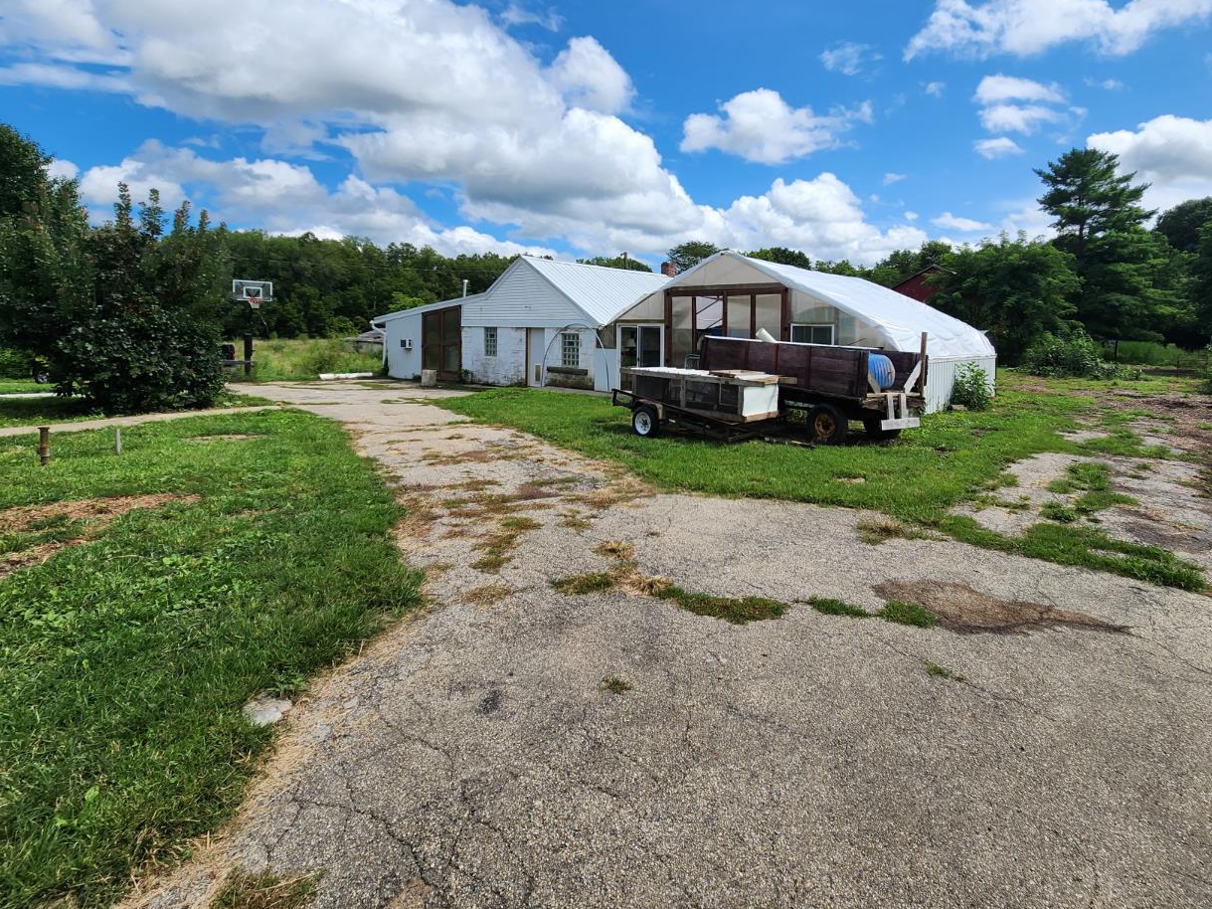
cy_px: 364
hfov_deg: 93.9
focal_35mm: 16
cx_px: 691
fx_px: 560
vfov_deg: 77.2
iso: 50
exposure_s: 1/2054
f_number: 2.2
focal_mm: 2.2
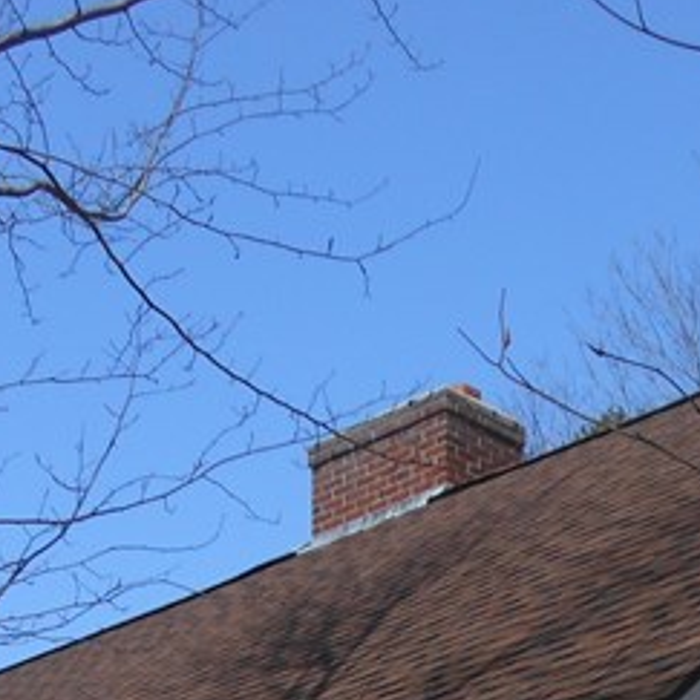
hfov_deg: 18.7
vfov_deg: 16.9
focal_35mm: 93
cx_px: 423
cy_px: 1049
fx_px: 2128
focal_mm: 4.5
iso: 80
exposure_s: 1/800
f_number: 3.2
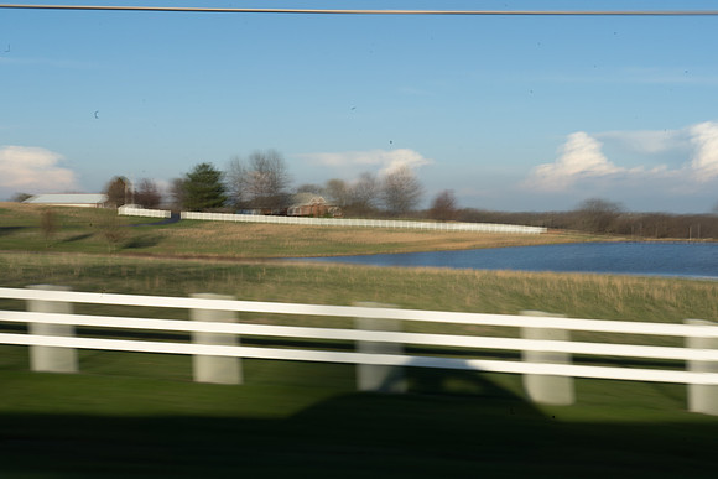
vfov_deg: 29.3
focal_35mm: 46
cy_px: 240
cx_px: 359
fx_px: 918
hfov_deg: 42.7
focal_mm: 46
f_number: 29
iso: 100
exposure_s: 1/20
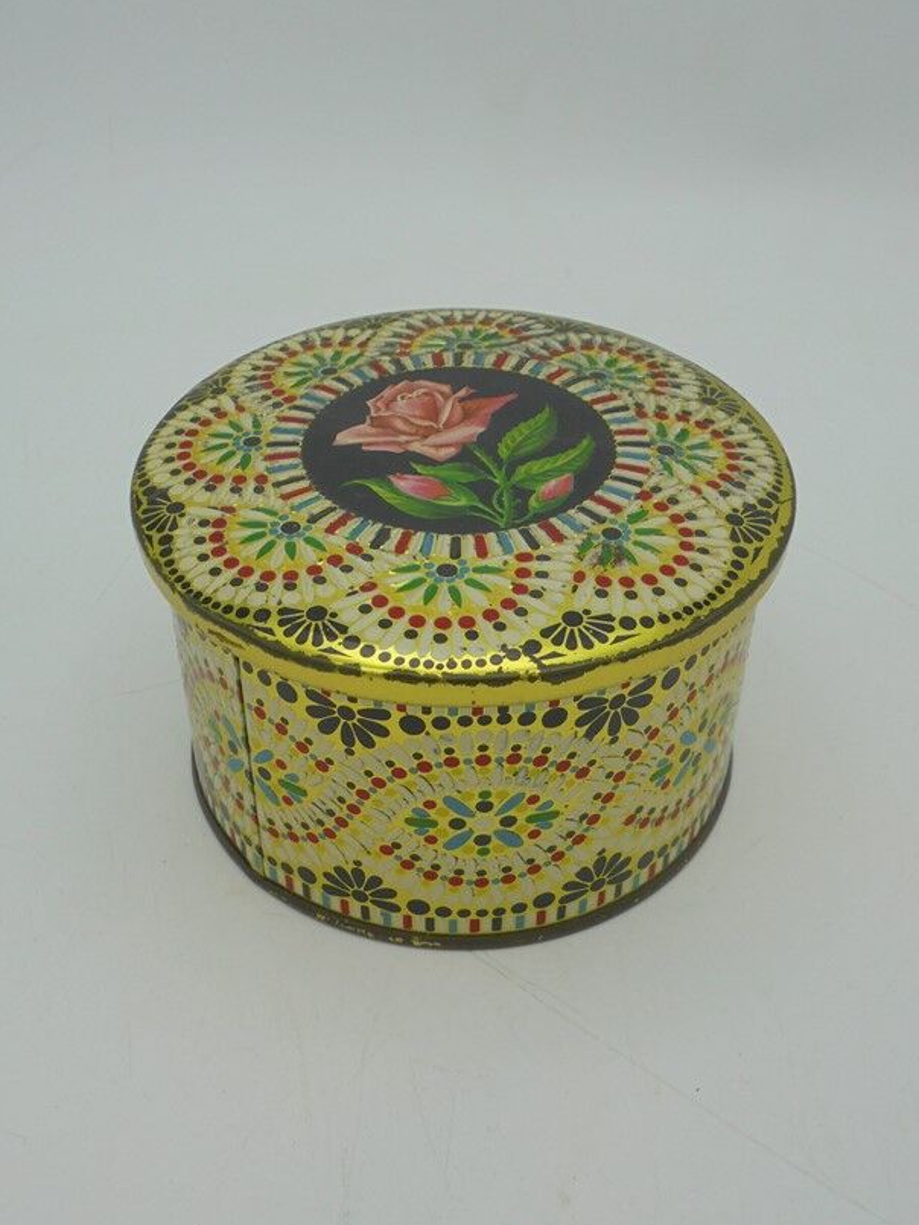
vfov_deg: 49.0
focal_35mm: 38
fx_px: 1345
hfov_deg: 37.7
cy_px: 606
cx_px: 462
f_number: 4
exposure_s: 1/80
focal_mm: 6.1
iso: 100
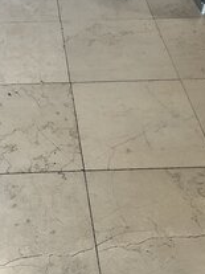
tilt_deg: -44.1
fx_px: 443
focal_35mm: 56
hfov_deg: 25.6
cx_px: 42
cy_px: 107
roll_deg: -0.4
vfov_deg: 34.2
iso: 80
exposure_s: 1/60
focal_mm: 3
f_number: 1.8
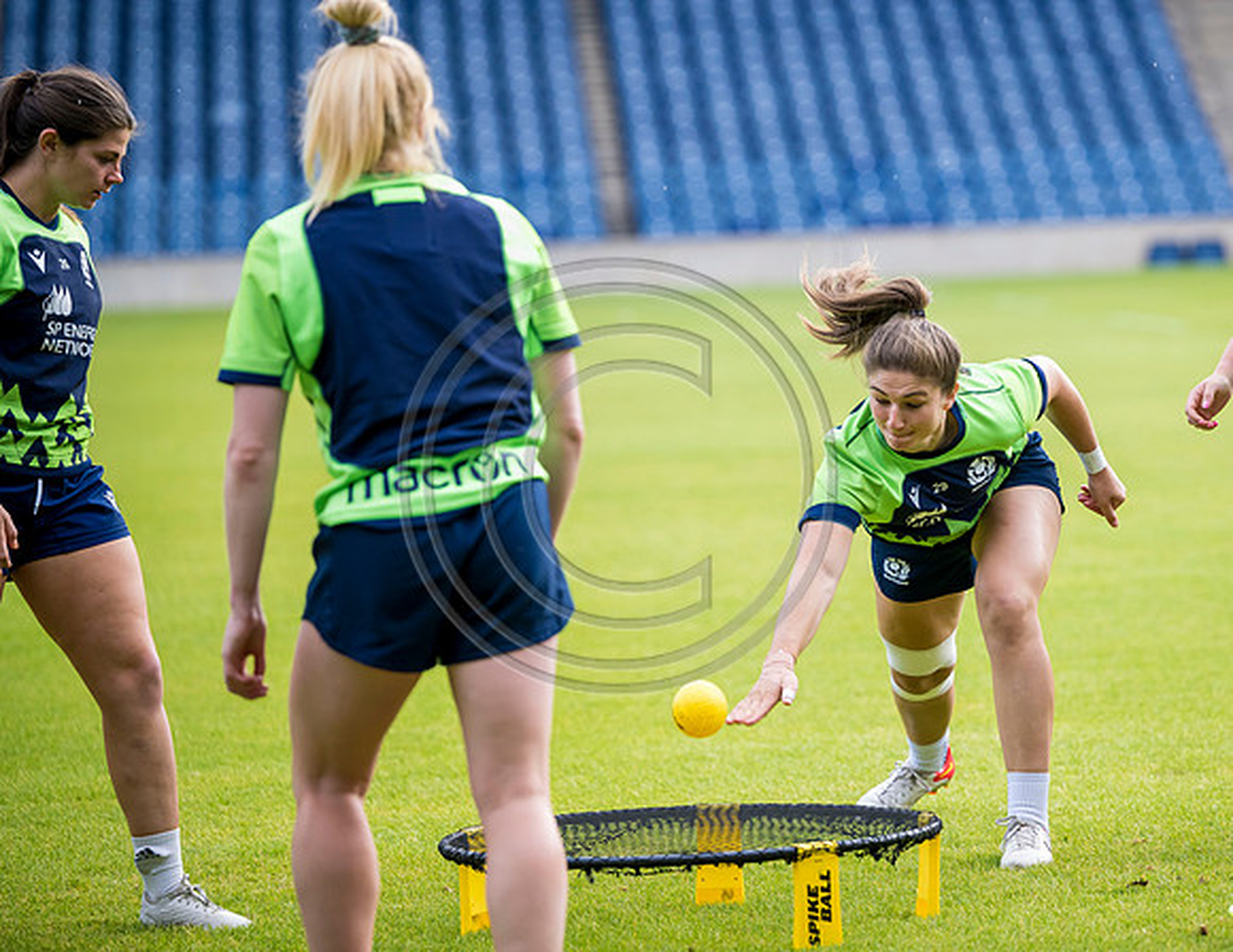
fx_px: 7908
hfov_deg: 8.9
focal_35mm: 220
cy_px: 394
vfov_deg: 6.9
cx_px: 838
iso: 800
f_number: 3.2
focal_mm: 170
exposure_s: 1/1000
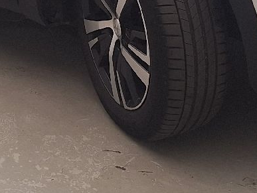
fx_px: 847
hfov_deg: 17.2
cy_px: -141
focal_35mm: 114
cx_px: 126
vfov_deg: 12.1
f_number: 1.8
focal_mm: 5.54
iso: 40
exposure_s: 1/133
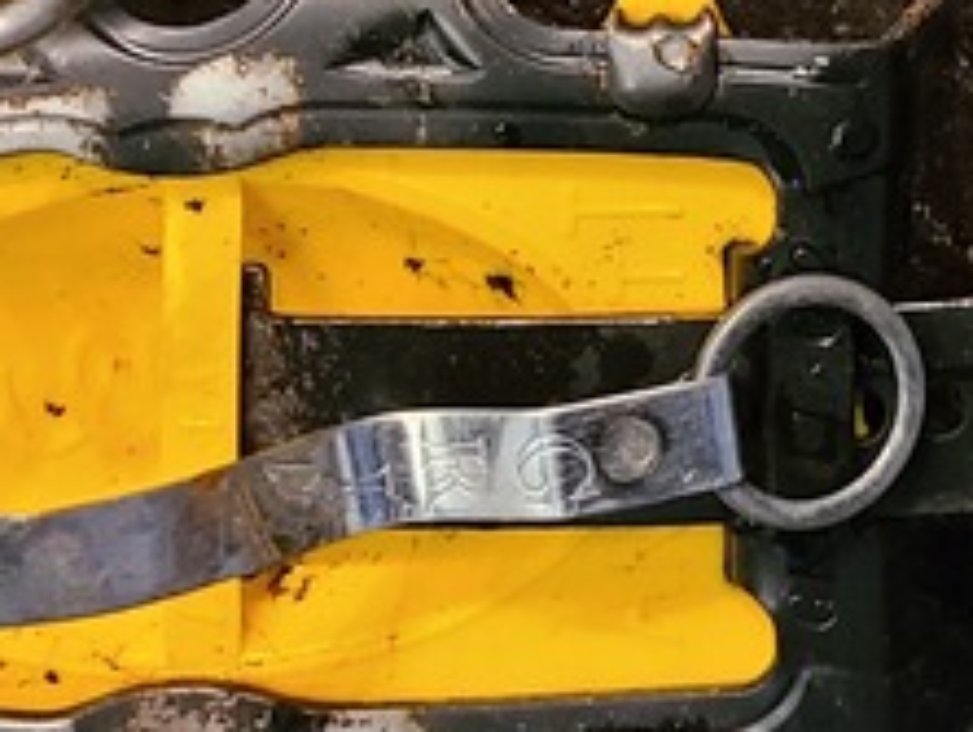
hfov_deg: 16.4
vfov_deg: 12.0
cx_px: 1048
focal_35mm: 117
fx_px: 3292
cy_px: -456
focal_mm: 5.4
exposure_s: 1/24
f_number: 1.8
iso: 640
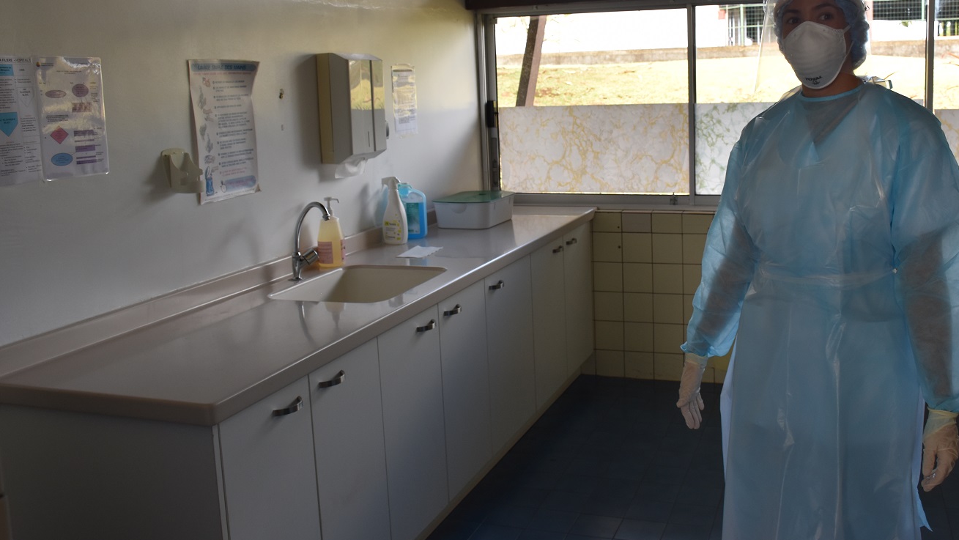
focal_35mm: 36
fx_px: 916
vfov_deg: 32.7
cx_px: 549
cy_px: 202
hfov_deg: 55.1
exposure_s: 1/125
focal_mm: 20
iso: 400
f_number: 5.6
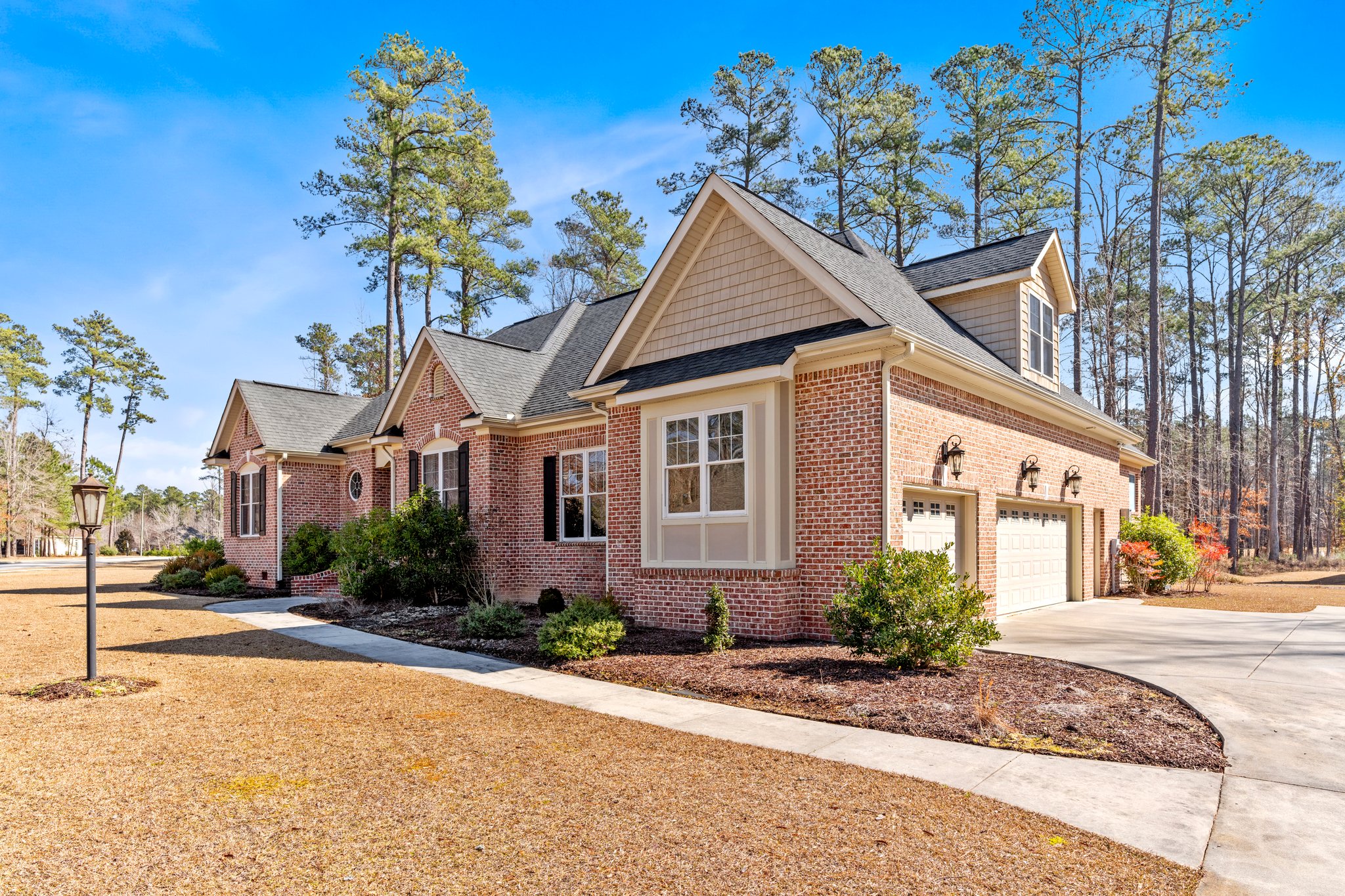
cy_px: 448
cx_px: 672
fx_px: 747
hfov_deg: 84.0
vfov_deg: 61.9
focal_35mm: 20
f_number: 6.3
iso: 125
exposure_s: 1/400
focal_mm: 20
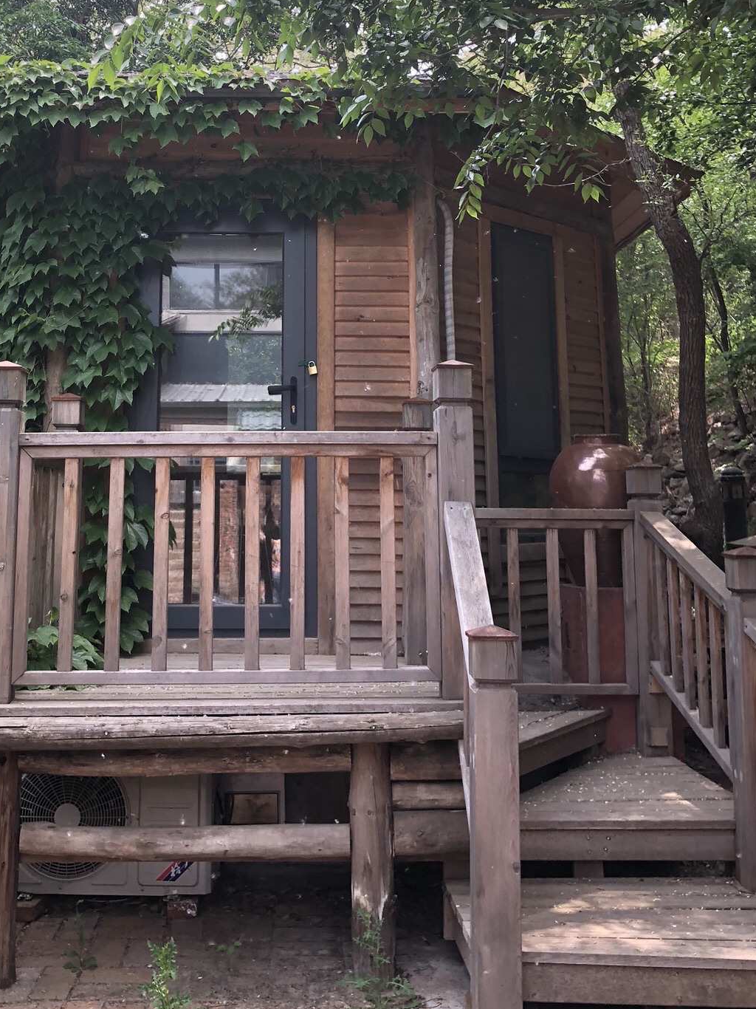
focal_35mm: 41
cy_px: 334
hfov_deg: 35.0
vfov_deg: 45.1
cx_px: 297
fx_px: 1194
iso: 20
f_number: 1.8
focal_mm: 4
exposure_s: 1/279
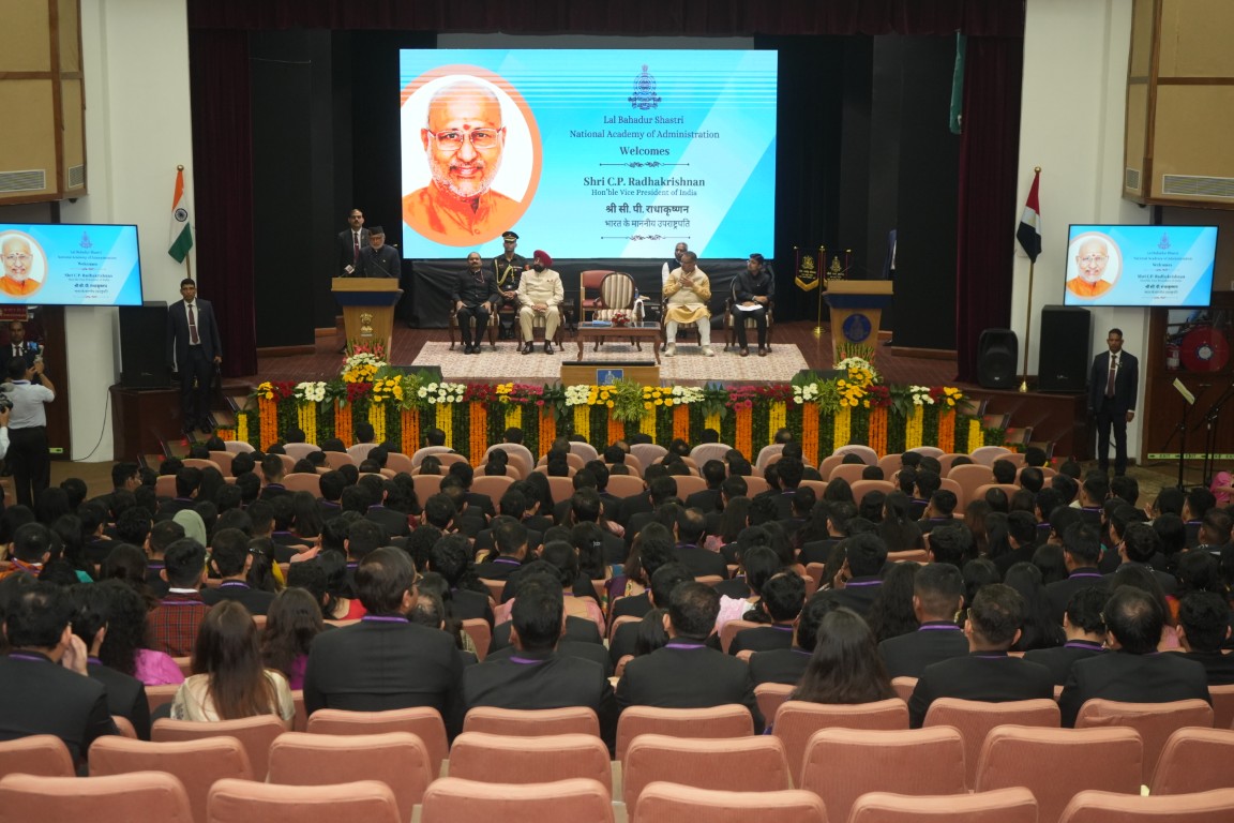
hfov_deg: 36.2
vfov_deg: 24.6
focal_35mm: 55
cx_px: 617
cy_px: 412
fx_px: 1885
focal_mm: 55
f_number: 5.6
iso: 2500
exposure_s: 1/125
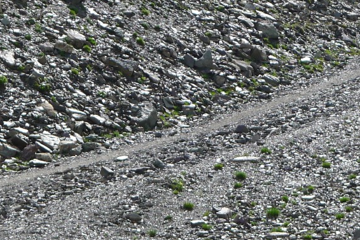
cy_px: 4
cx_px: 246
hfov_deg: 8.1
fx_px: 2541
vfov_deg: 5.4
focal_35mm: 254
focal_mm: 19.2
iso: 80
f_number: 4
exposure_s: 1/500
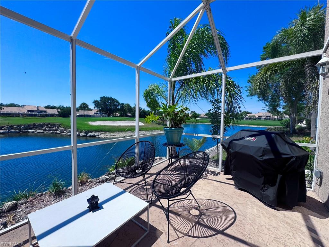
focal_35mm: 14
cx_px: 164
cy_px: 124
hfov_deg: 102.1
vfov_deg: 85.7
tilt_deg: -3.3
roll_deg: -2.0
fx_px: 133
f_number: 2.2
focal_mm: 2.22
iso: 50
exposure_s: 1/1346
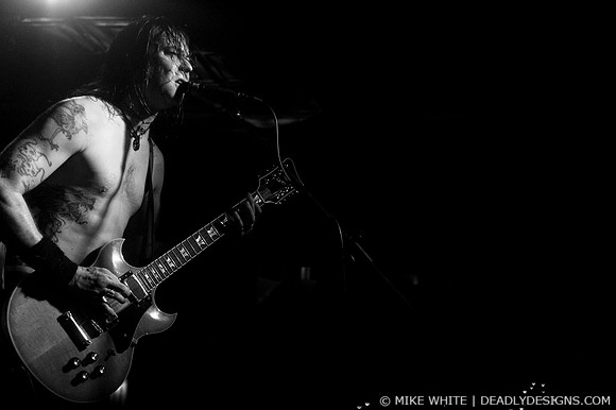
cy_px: 205
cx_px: 308
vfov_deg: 18.9
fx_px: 1231
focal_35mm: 72
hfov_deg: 28.1
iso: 800
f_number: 2.8
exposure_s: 1/80
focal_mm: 48
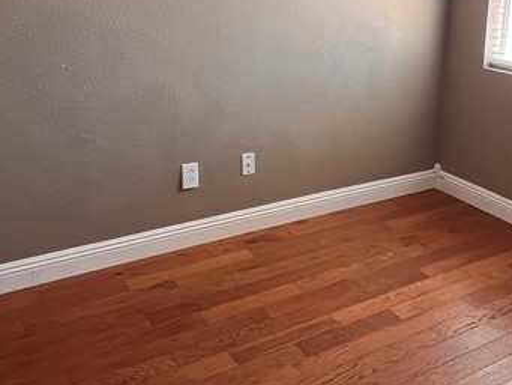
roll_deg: -3.0
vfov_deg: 36.4
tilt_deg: -15.0
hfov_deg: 46.4
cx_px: 372
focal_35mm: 39
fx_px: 577
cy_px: 125
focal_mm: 1.57
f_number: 1.8
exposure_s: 1/120
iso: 160
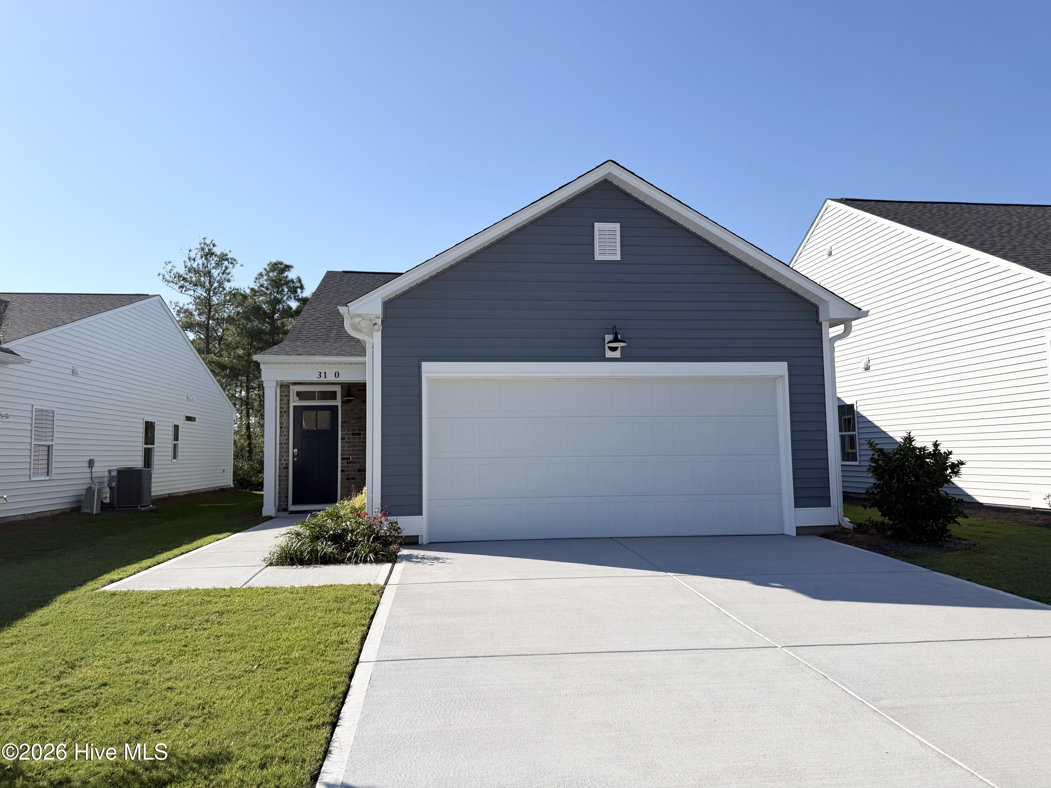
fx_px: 729
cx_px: 526
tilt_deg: +3.6
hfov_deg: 71.6
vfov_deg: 56.8
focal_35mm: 24
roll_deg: +1.5
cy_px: 394
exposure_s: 1/6173
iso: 80
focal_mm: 6.76
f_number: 1.78
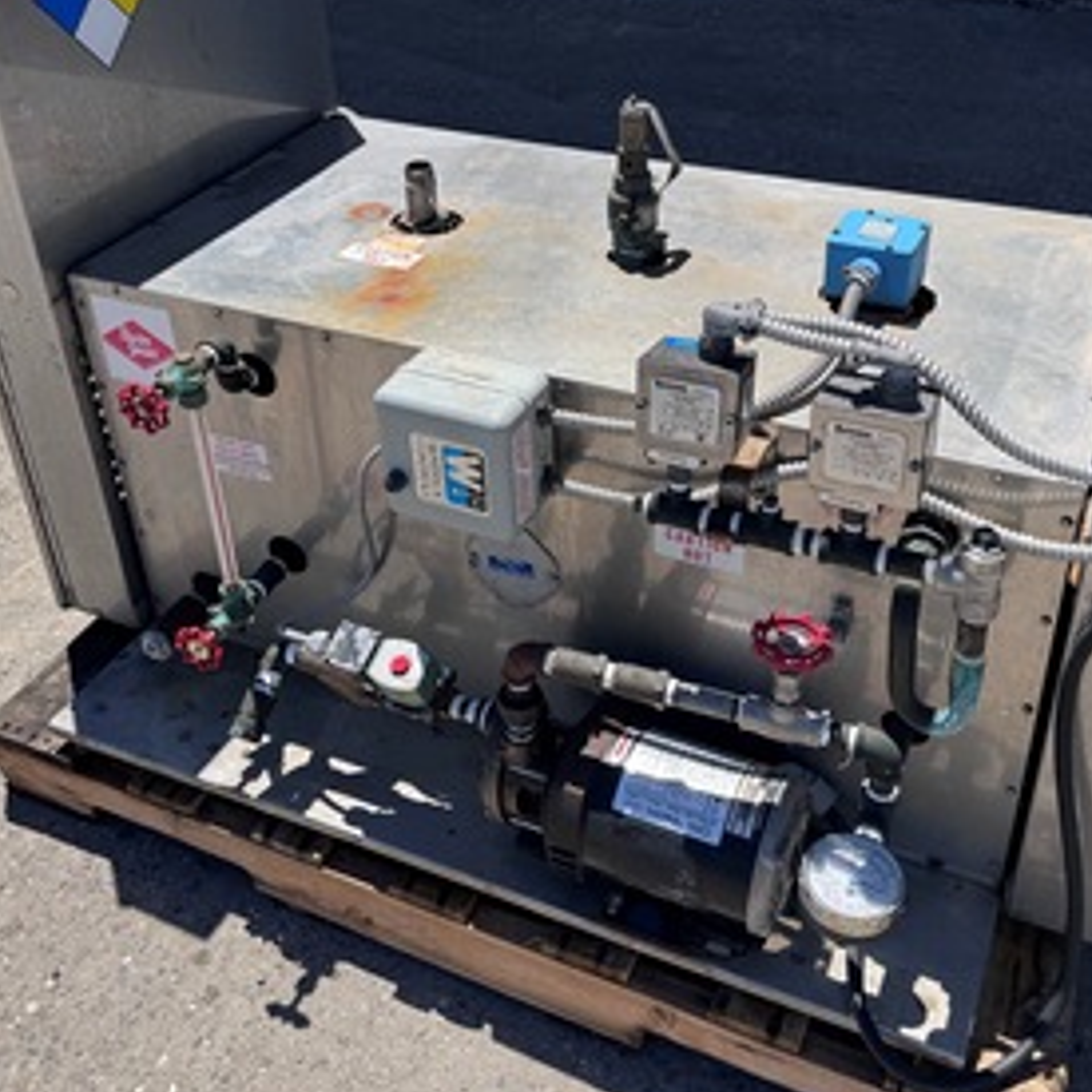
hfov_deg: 44.9
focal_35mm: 37
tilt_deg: -32.9
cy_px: 409
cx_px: 564
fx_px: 1321
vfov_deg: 44.6
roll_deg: +1.5
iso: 80
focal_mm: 6.76
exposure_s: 1/5348
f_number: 1.78
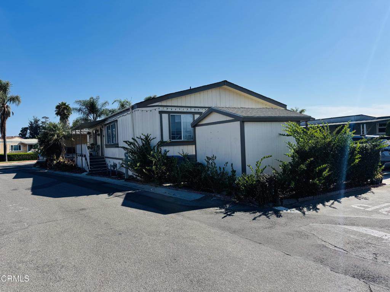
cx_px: 195
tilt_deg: -1.9
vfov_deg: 56.8
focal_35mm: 24
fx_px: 270
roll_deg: +1.7
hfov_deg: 71.6
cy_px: 146
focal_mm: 6.76
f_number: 1.78
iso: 80
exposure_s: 1/5348
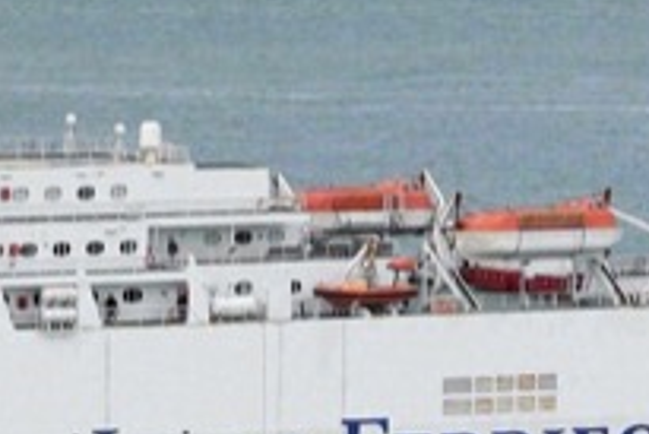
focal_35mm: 304
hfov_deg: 6.8
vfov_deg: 4.5
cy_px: 193
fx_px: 5484
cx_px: 89
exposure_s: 1/500
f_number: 4
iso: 100
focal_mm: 52
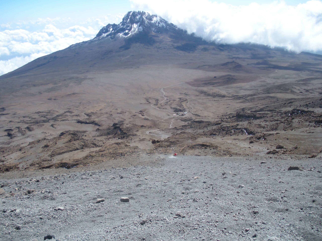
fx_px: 335
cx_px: 161
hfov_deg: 51.4
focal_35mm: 36
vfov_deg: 39.7
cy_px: 120
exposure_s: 1/600
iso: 64
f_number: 3.5
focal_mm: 6.3
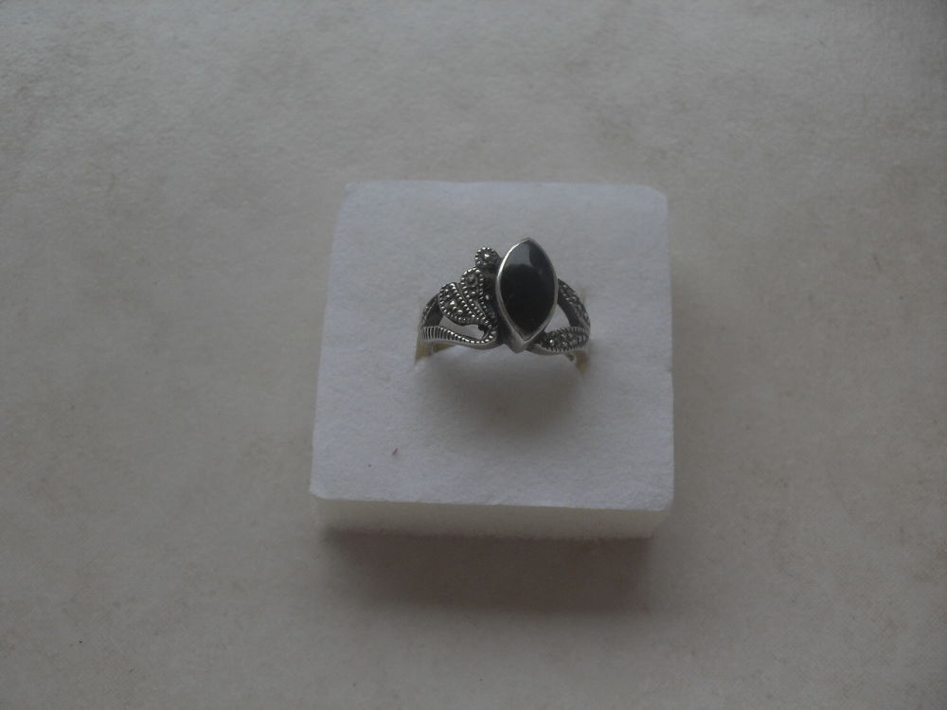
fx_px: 1012
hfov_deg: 50.1
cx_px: 474
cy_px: 355
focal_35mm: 37
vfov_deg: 38.7
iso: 80
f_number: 2.8
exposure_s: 1/250
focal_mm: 6.3
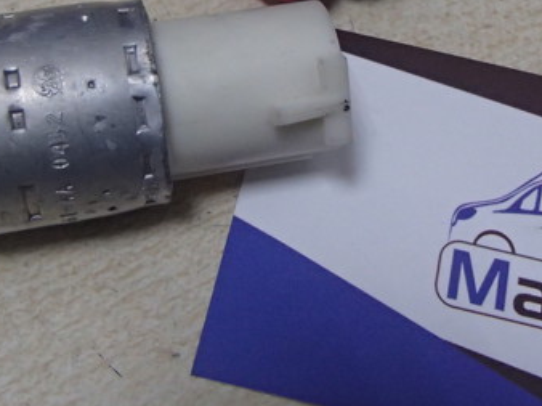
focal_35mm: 70
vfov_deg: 20.6
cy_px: 59
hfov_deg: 27.8
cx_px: 287
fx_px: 1095
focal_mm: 6.64
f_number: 4.7
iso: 800
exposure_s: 1/80
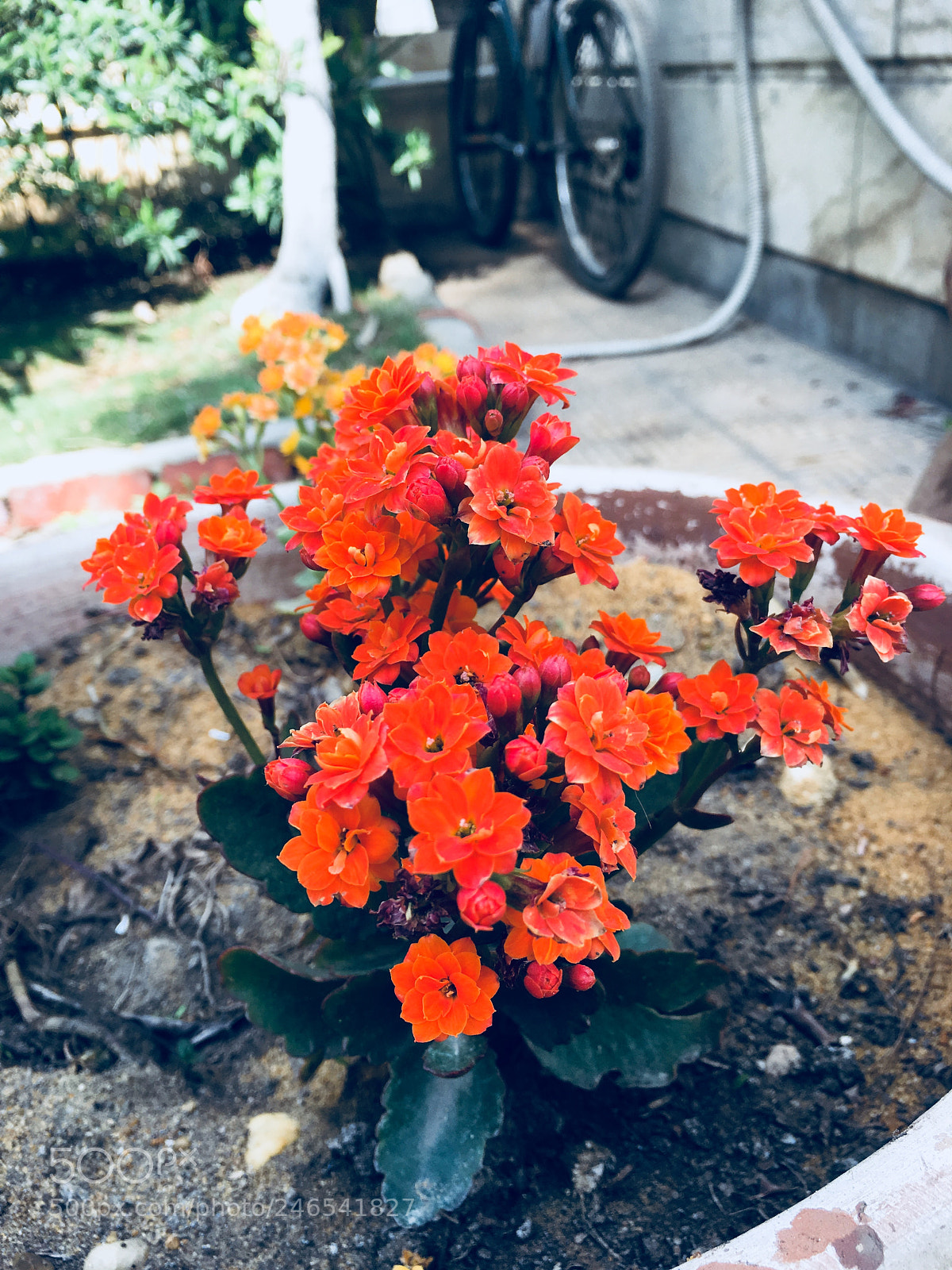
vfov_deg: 61.7
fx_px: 1063
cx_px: 476
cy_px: 635
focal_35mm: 29
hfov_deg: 48.2
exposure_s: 1/330
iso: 25
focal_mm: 4.15
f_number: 2.2
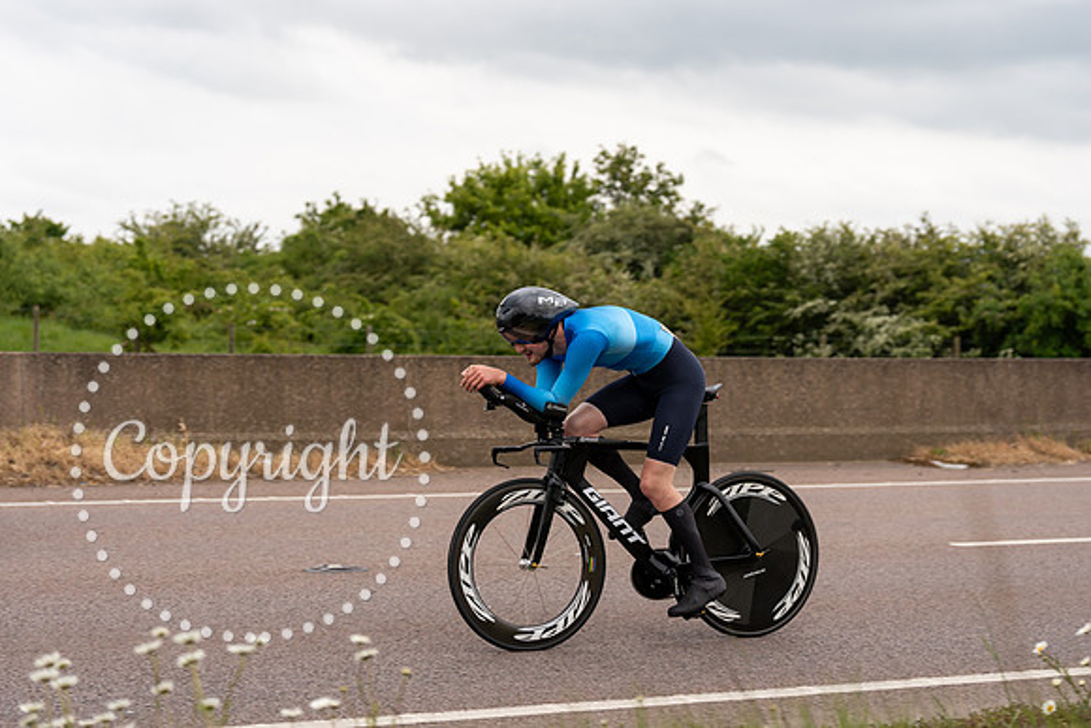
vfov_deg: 19.5
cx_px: 546
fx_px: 2122
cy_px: 364
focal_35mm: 70
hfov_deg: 28.8
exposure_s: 1/1000
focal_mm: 70
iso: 250
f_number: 3.5
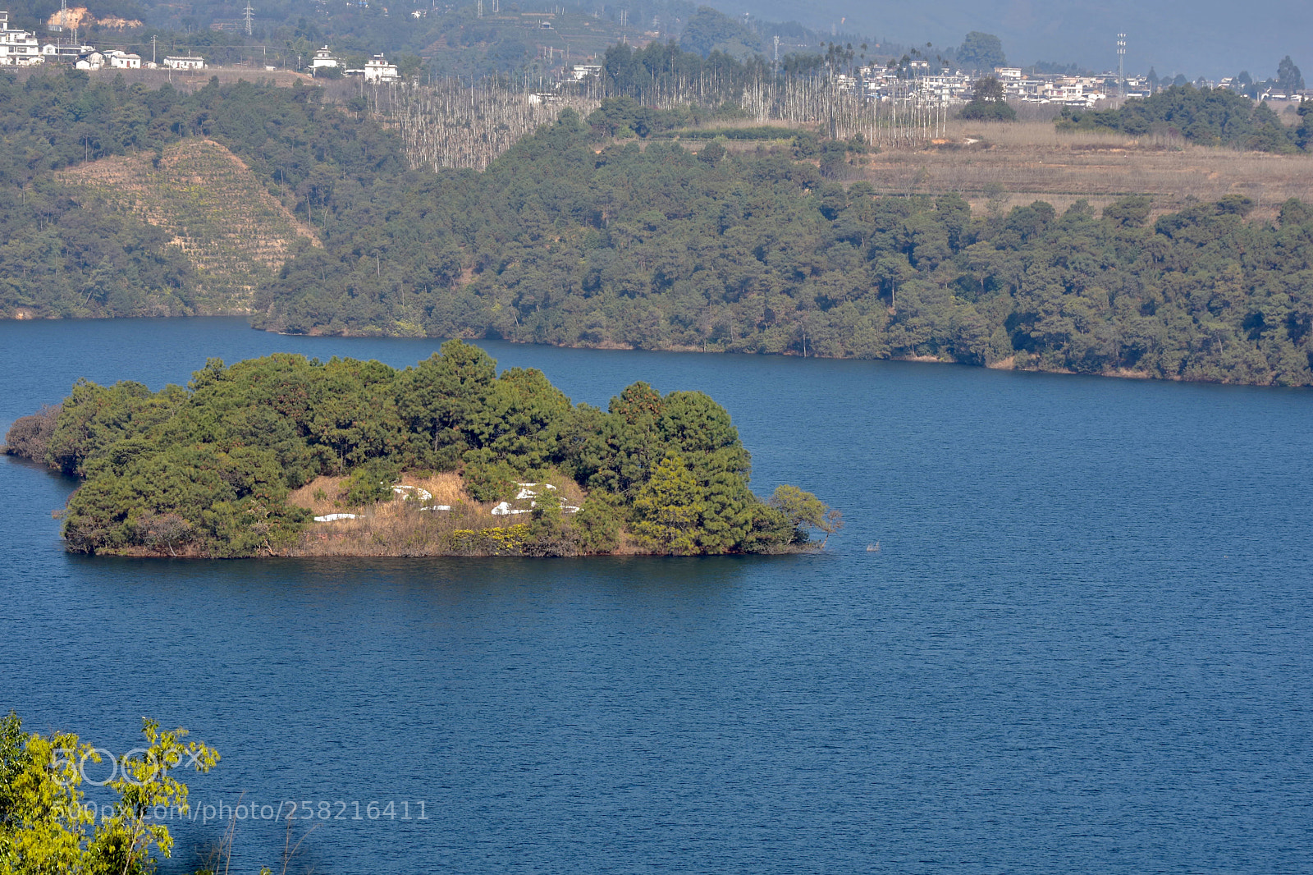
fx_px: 5469
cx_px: 656
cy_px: 438
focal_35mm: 150
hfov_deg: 13.7
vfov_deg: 9.1
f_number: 6.3
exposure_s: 1/320
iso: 100
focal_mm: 100
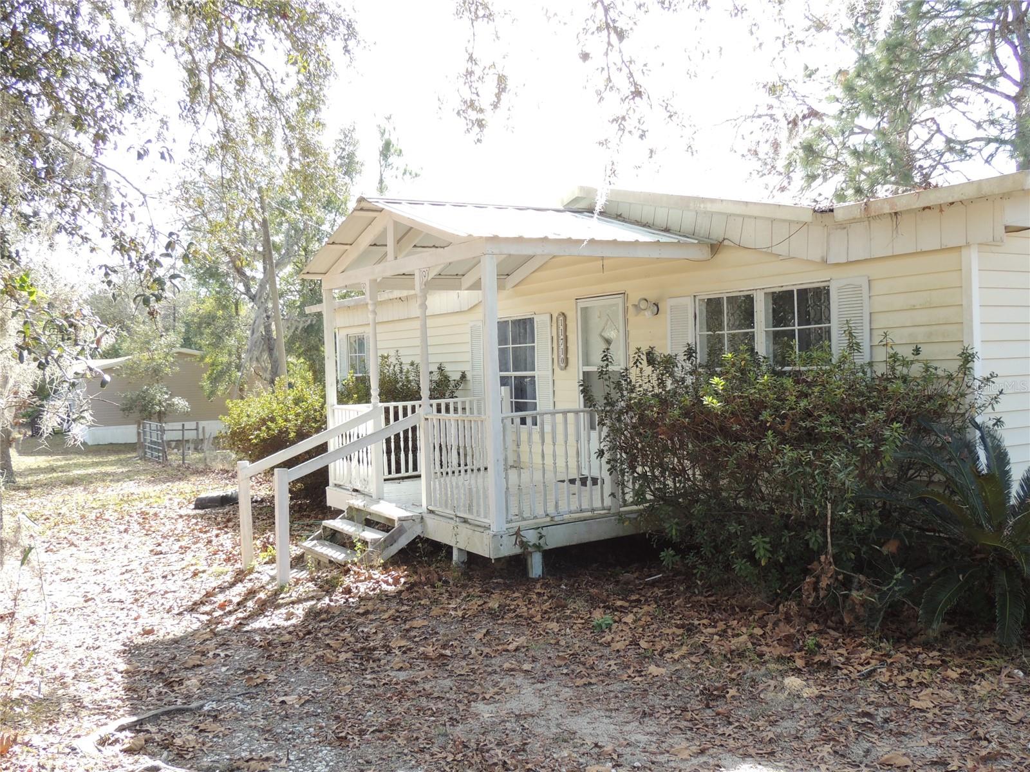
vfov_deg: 42.9
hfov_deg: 55.4
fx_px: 982
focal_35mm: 33
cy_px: 386
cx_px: 515
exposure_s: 1/200
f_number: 3.2
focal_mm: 5.8
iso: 100
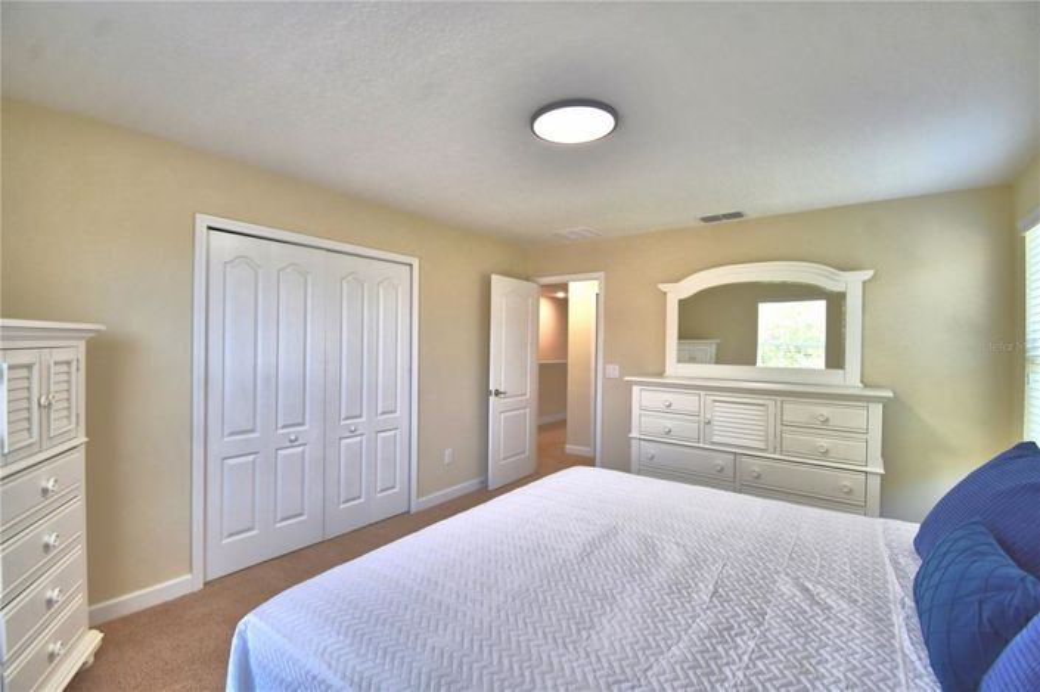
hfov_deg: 100.4
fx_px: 433
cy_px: 346
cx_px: 520
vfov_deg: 77.2
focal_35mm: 15
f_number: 4.5
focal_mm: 10
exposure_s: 1/125
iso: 360
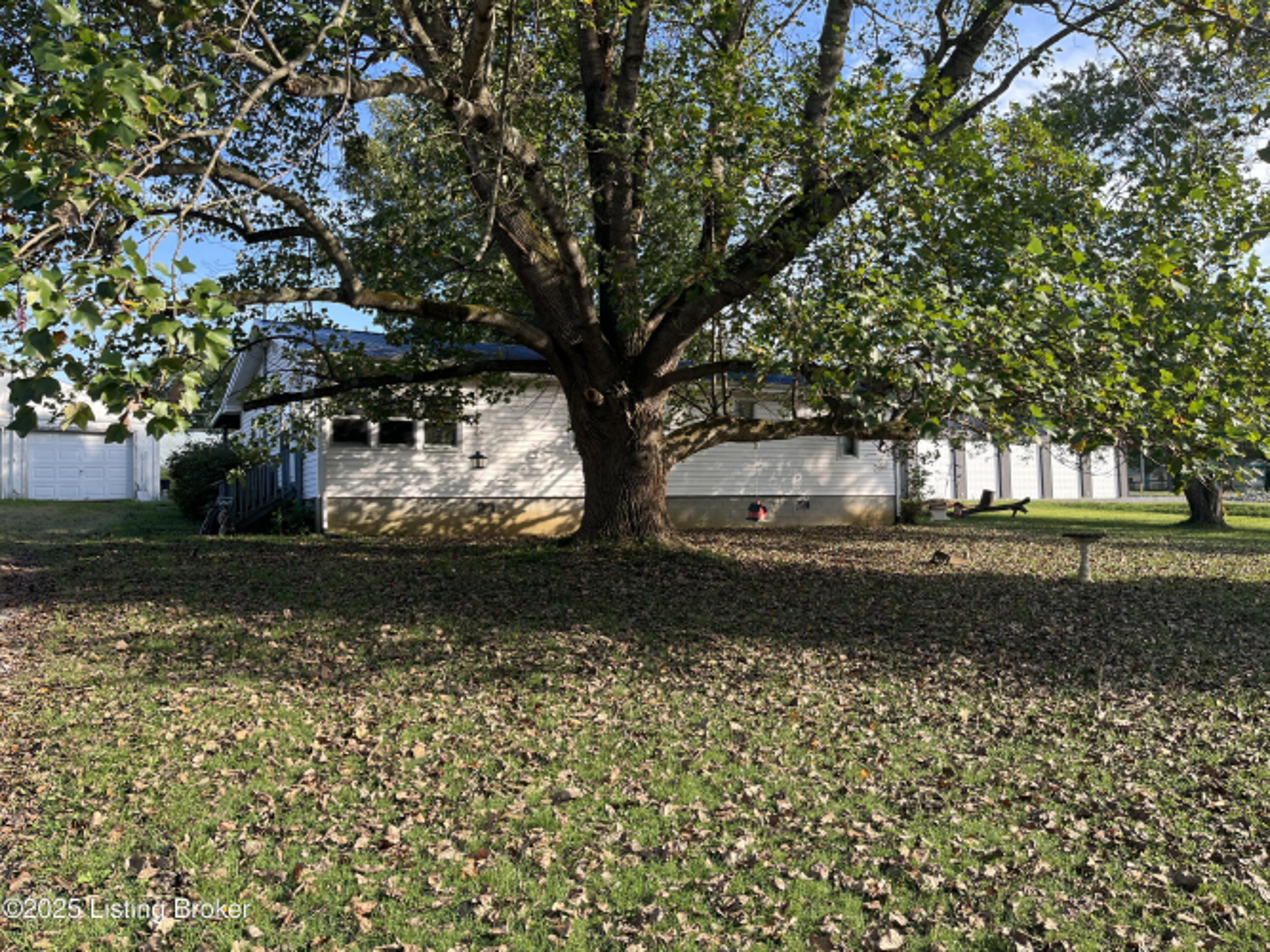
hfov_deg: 67.3
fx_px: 954
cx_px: 635
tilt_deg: +2.6
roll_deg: +2.1
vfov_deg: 53.0
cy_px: 476
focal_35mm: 26
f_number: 1.6
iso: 50
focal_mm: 5.1
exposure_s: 1/676
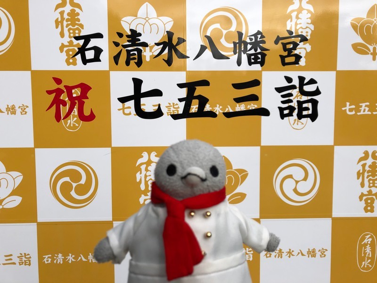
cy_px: 142
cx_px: 188
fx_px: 305
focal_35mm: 28
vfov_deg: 49.7
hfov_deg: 63.4
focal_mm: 3.99
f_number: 1.8
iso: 20
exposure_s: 1/2433
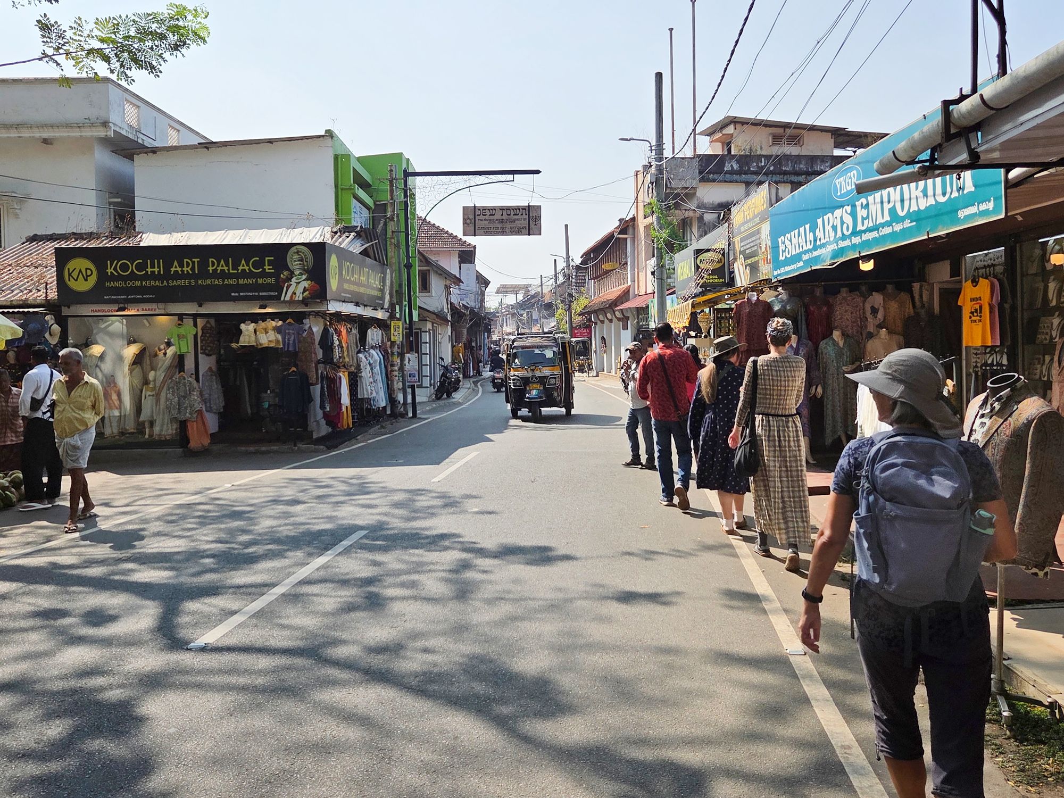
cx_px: 532
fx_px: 707
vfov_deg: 58.9
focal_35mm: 23
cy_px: 399
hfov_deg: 73.9
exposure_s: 1/7891
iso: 80
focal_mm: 5.4
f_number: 1.8
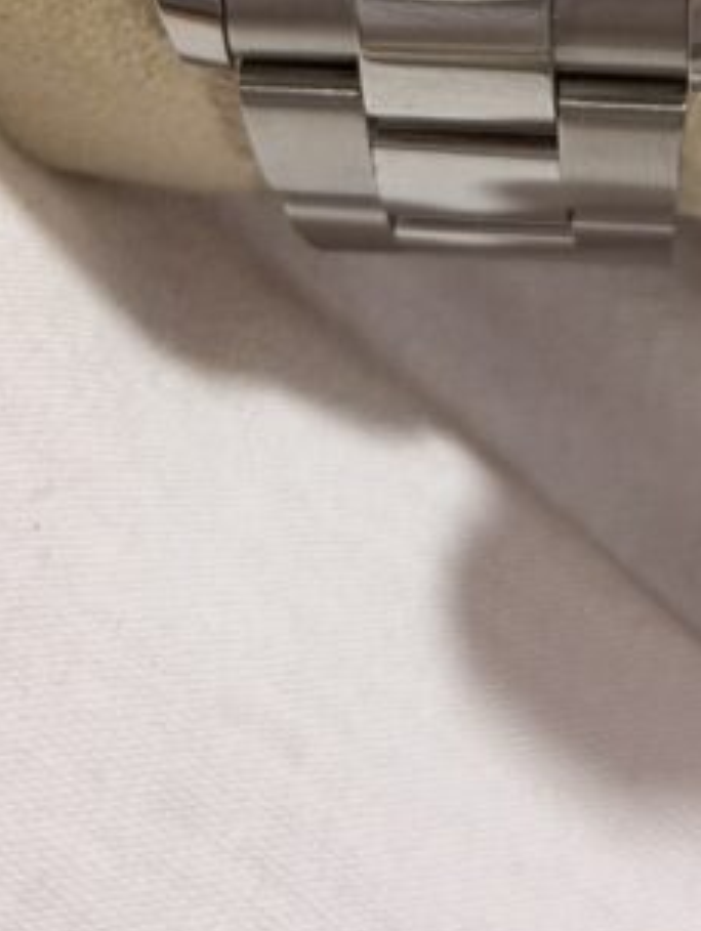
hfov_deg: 9.1
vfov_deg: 11.6
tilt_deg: -47.7
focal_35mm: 162
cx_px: 683
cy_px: -547
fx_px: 4365
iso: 200
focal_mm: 6.76
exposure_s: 1/40
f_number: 1.78
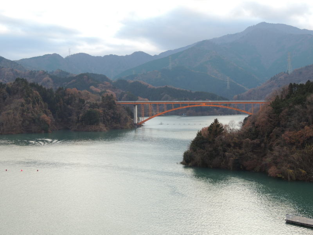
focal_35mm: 50
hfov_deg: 38.2
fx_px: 452
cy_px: 118
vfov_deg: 29.1
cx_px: 156
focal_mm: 8.9
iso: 100
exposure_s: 1/125
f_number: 3.6
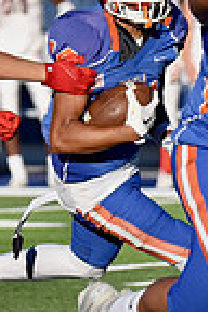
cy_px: 68
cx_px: 115
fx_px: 8753
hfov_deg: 1.4
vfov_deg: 2.0
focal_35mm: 1010
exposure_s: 1/4000
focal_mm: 250
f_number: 5.6
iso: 640
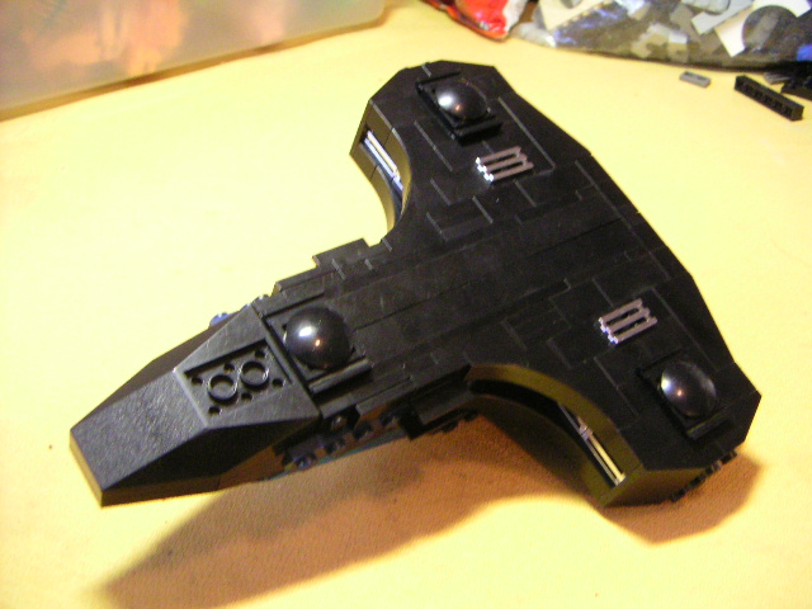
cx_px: 406
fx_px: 938
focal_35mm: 40
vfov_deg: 36.0
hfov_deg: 46.8
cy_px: 304
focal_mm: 5.3
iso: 400
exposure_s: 1/20
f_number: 2.9
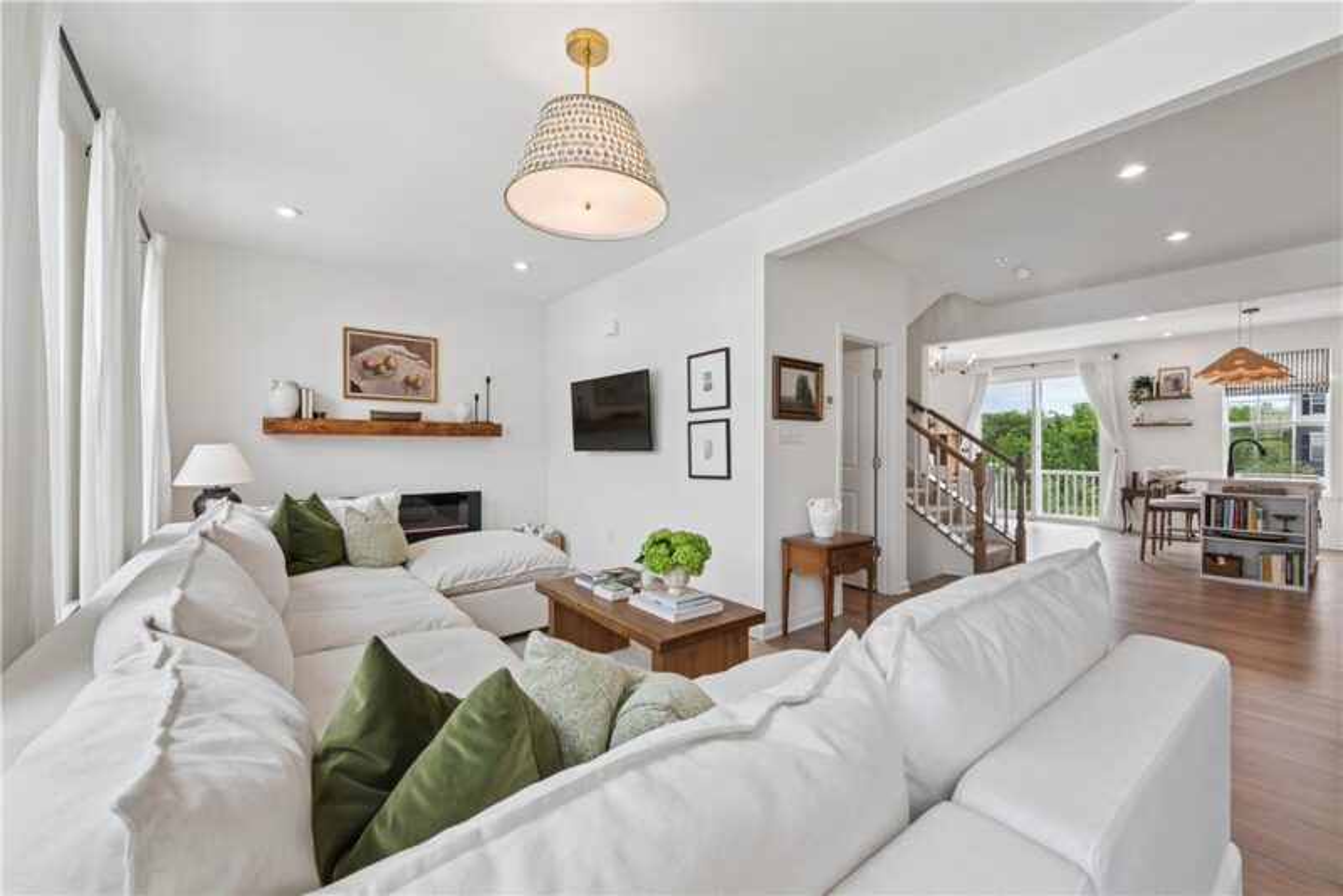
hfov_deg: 104.2
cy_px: 448
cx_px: 672
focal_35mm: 14
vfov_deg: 81.3
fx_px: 522
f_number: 11
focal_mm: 14
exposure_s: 1/8
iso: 50
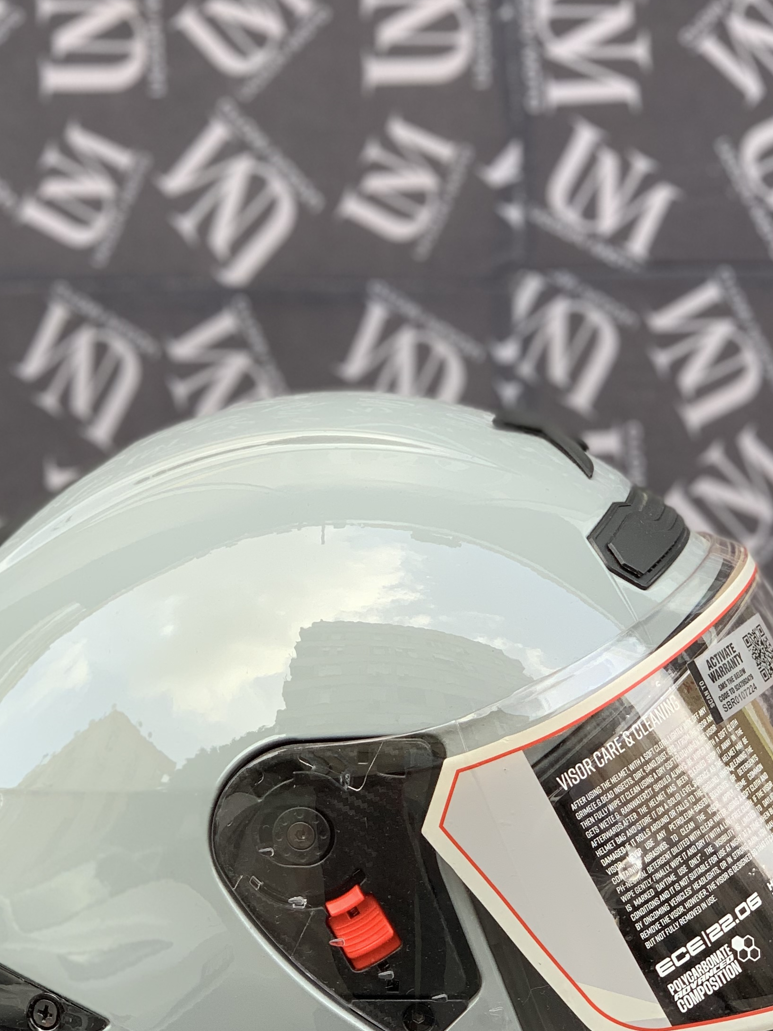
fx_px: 2858
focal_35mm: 96
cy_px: 529
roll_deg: +0.8
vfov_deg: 20.4
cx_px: 382
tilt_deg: -1.6
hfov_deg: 15.4
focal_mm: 6
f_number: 2.4
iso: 32
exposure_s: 1/122
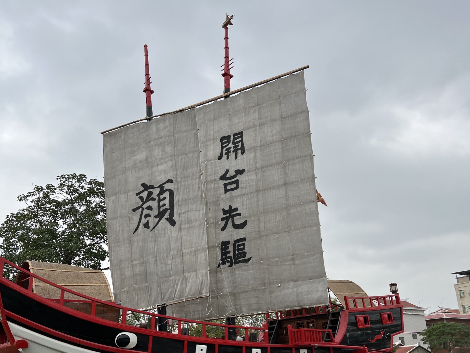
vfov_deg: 43.9
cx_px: 216
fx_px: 434
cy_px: 216
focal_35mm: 32
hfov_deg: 56.7
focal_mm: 5.7
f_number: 1.5
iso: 50
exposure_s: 1/3077
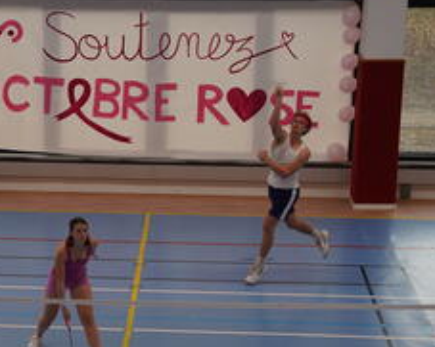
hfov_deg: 16.5
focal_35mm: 116
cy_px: 227
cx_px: 94
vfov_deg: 13.2
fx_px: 1491
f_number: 4
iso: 500
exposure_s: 1/160
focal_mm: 70
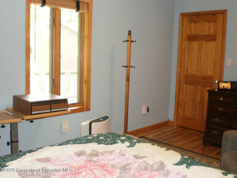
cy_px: 89
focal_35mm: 36
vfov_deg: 39.7
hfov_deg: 51.4
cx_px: 118
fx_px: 246
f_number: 3.1
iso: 200
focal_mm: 6.3
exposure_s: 1/30
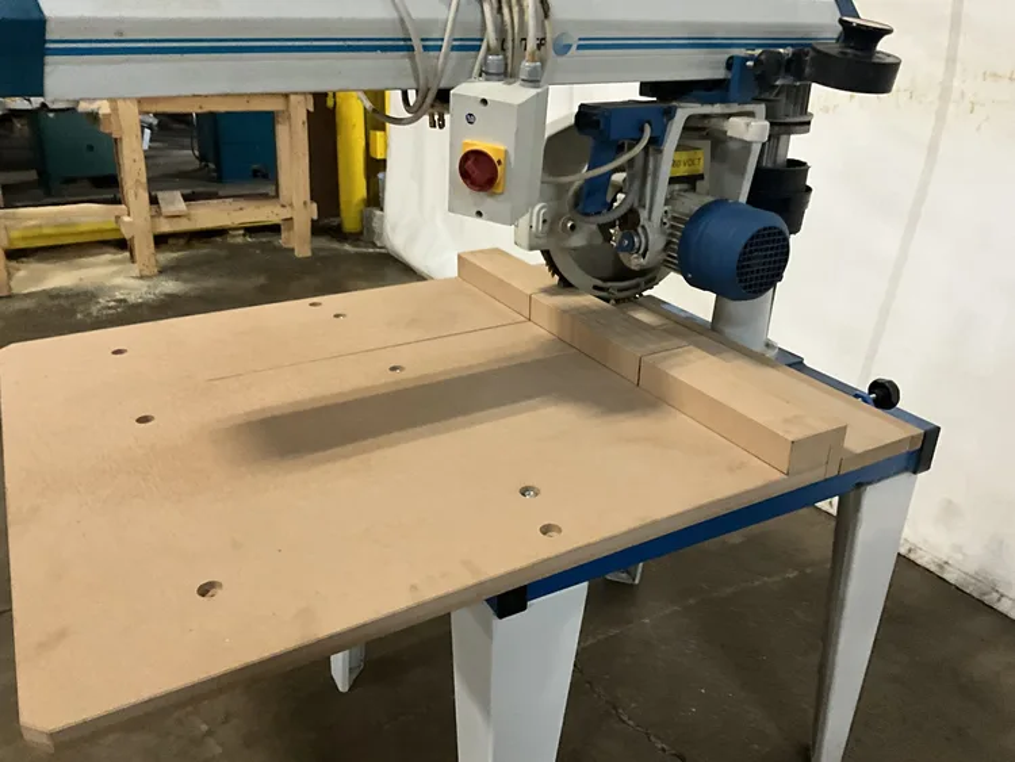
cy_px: 381
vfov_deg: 48.3
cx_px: 508
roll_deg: -0.5
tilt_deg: -24.1
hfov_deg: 61.6
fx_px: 851
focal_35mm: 29
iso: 320
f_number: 1.8
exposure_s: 1/52
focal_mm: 3
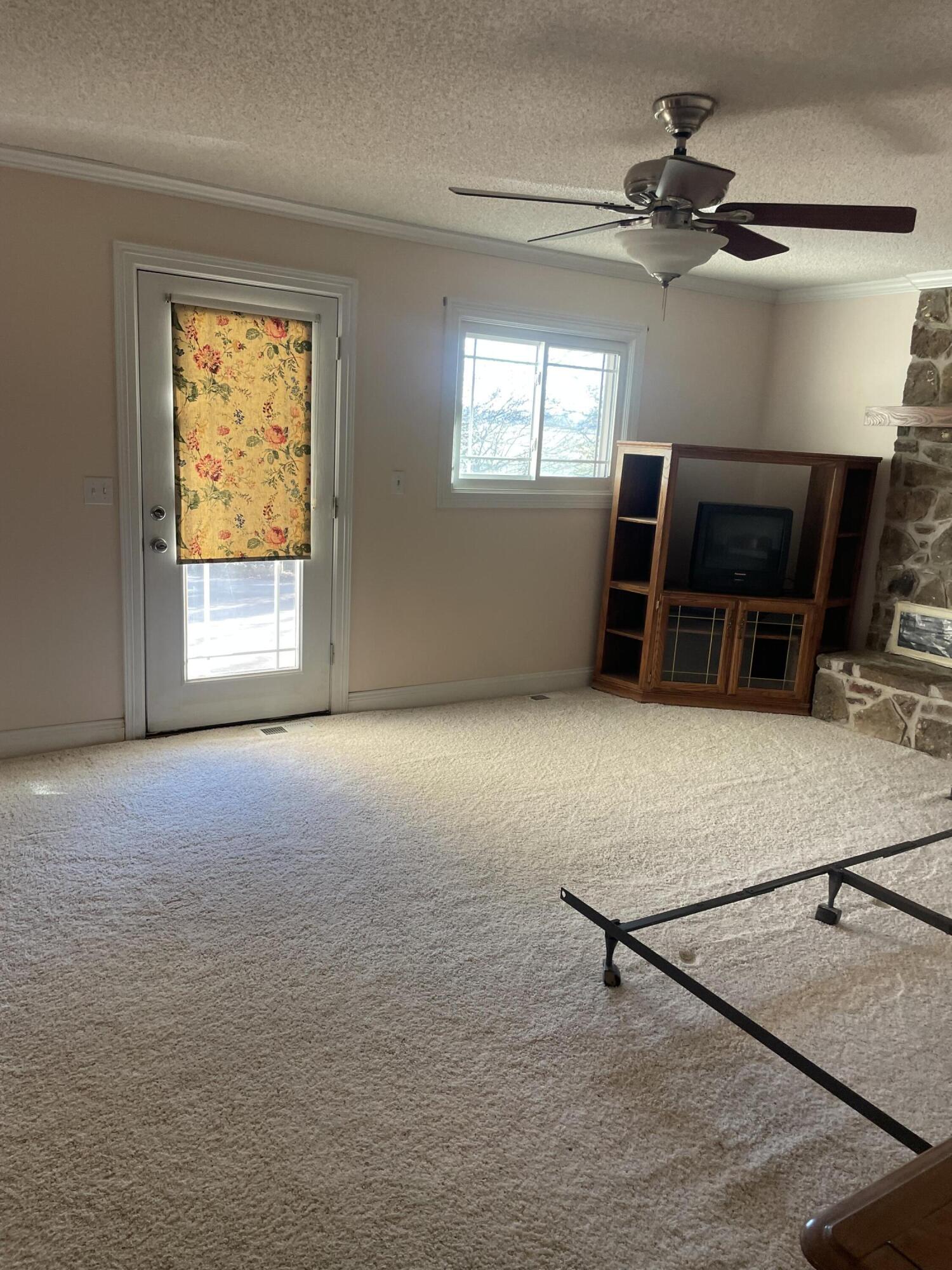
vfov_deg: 67.3
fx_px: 953
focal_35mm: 26
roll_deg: -0.6
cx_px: 476
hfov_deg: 53.1
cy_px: 635
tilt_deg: -9.7
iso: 125
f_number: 1.6
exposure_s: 1/116
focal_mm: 4.2
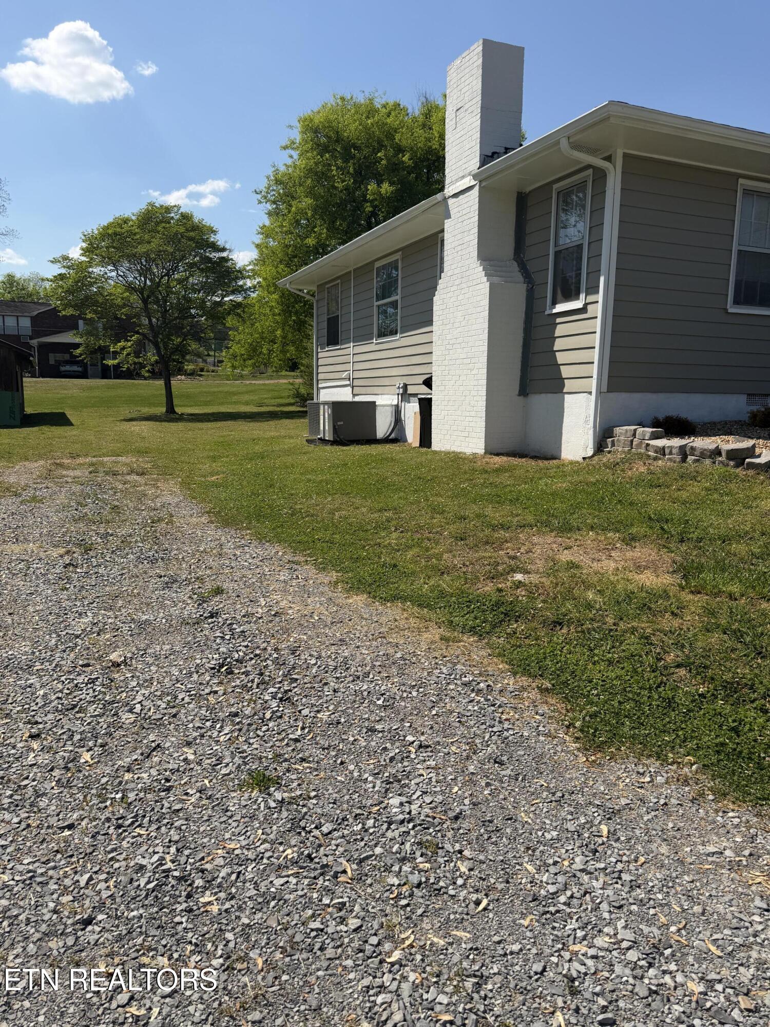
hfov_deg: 56.8
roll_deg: -1.0
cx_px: 385
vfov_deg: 71.6
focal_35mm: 24
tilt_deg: -9.8
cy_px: 514
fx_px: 712
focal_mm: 6.76
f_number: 1.78
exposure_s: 1/6711
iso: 80
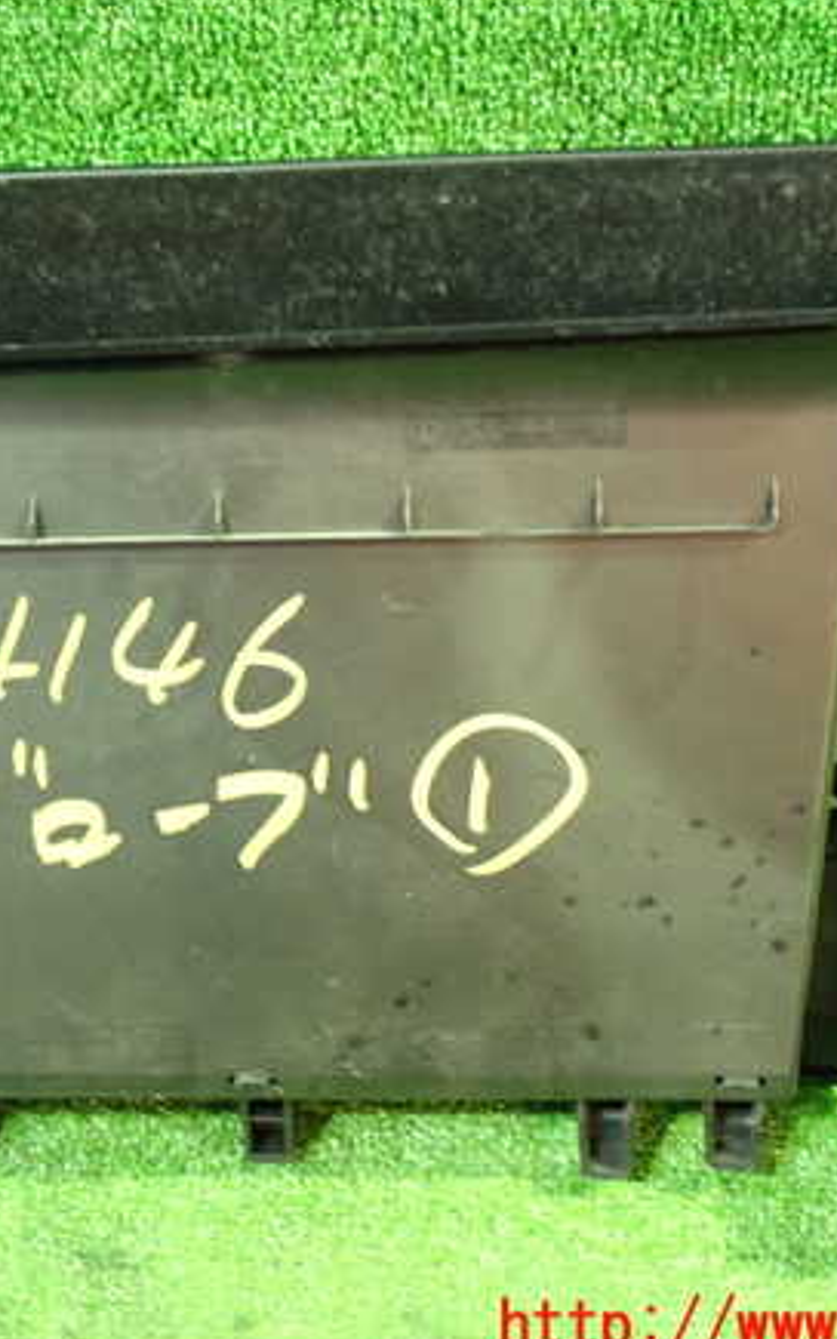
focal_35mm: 60
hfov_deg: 21.6
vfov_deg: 34.0
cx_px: 271
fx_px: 2189
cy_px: 674
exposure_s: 1/10
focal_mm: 7.31
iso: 1000
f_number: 2.8
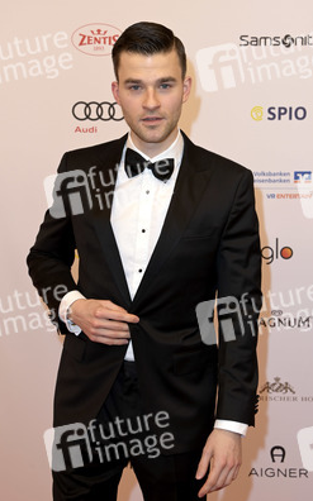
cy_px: 252
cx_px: 146
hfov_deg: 18.6
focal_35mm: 70
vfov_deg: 29.4
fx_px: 957
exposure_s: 1/250
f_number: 6.3
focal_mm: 68
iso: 400
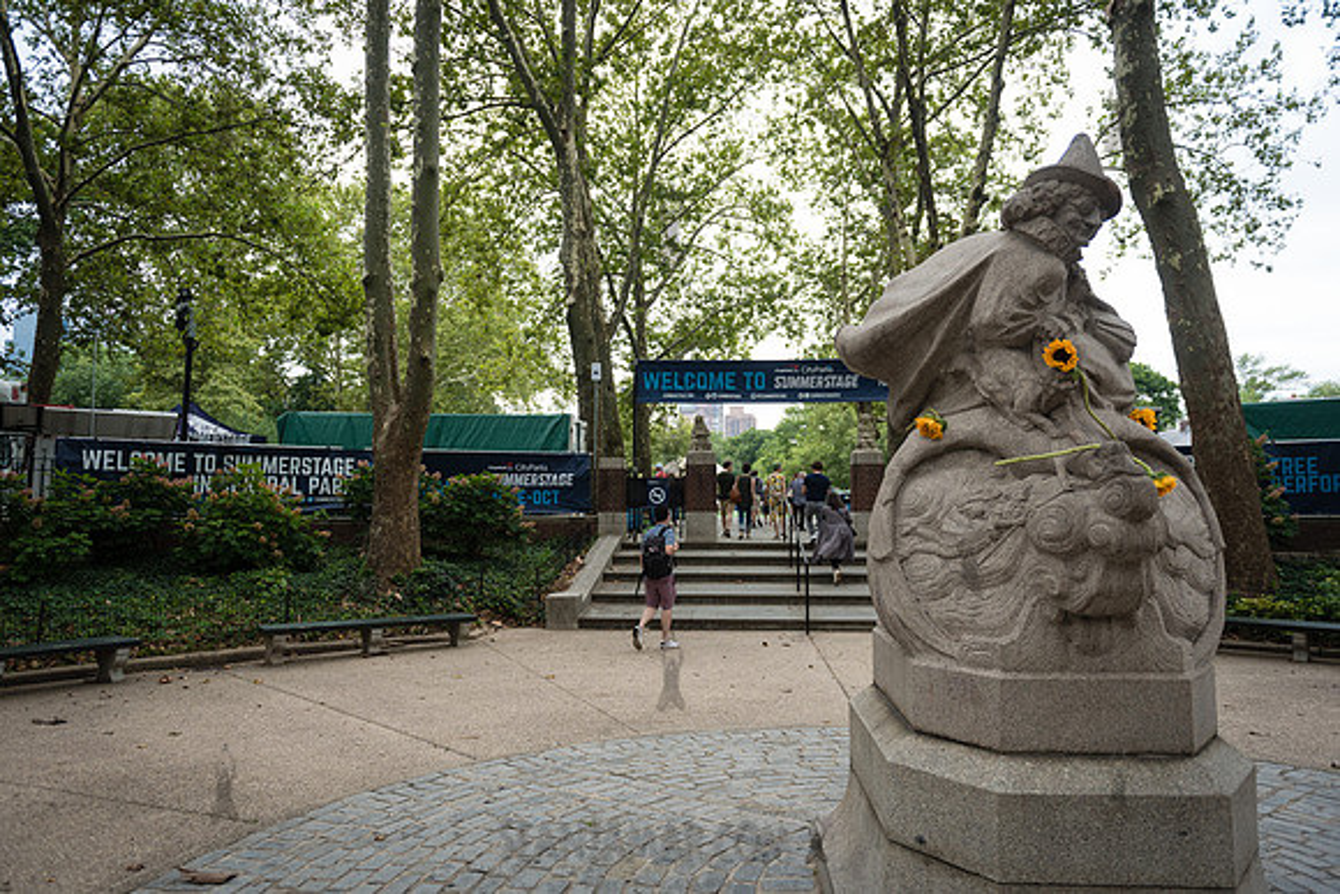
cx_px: 670
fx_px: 913
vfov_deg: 52.2
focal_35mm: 25
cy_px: 447
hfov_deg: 72.6
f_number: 3.2
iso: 400
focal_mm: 24
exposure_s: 1/1600
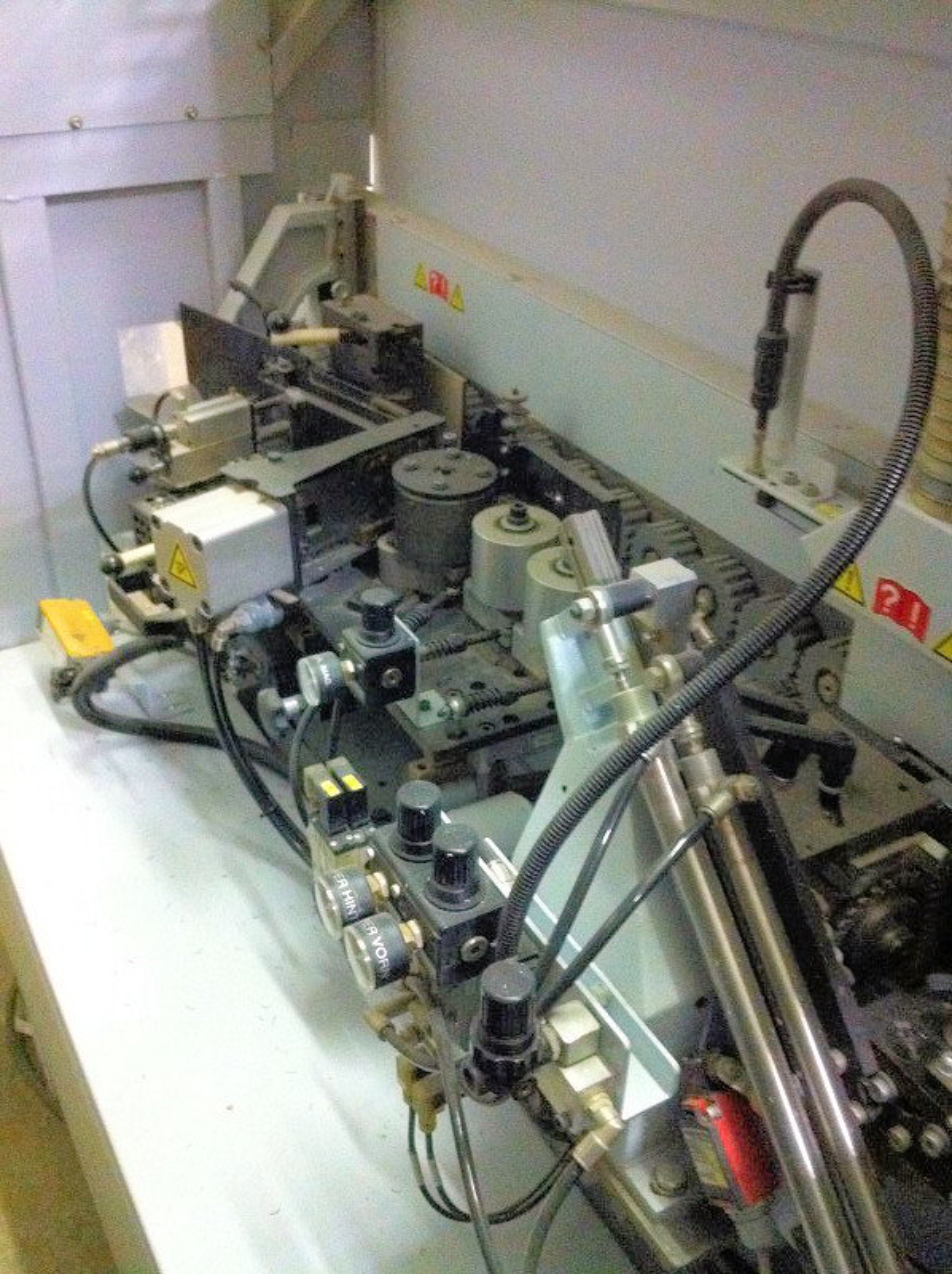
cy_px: 637
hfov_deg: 40.6
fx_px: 1286
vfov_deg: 52.7
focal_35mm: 35
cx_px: 476
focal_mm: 3.85
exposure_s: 1/15
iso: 1000
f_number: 2.8
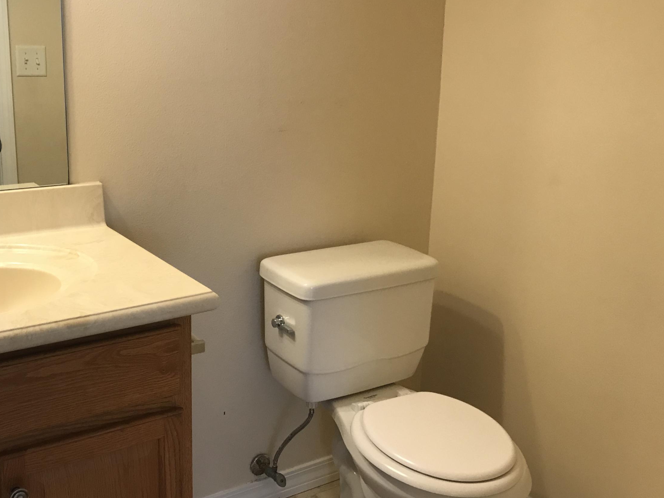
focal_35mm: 38
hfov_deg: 48.7
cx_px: 266
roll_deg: -1.3
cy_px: 220
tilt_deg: -13.5
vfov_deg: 37.7
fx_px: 729
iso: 32
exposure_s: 1/30
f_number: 1.8
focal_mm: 3.99
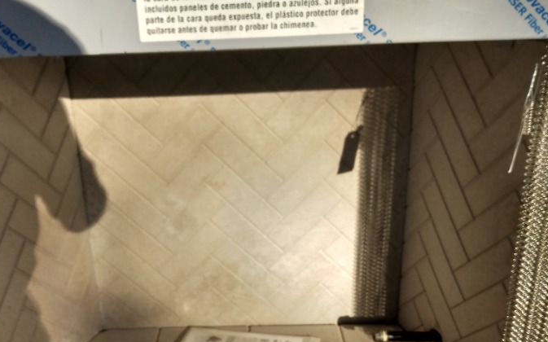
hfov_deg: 64.4
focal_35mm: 29
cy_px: 222
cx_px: 235
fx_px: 433
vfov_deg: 42.6
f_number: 2
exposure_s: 1/480
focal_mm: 3.54
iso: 100
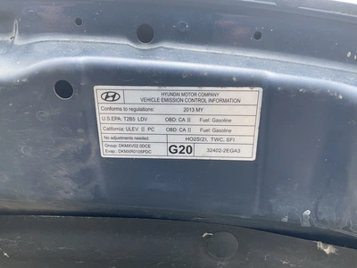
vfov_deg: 48.2
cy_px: 134
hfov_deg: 61.7
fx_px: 299
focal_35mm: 29
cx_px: 178
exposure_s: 1/294
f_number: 1.8
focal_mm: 3
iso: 25
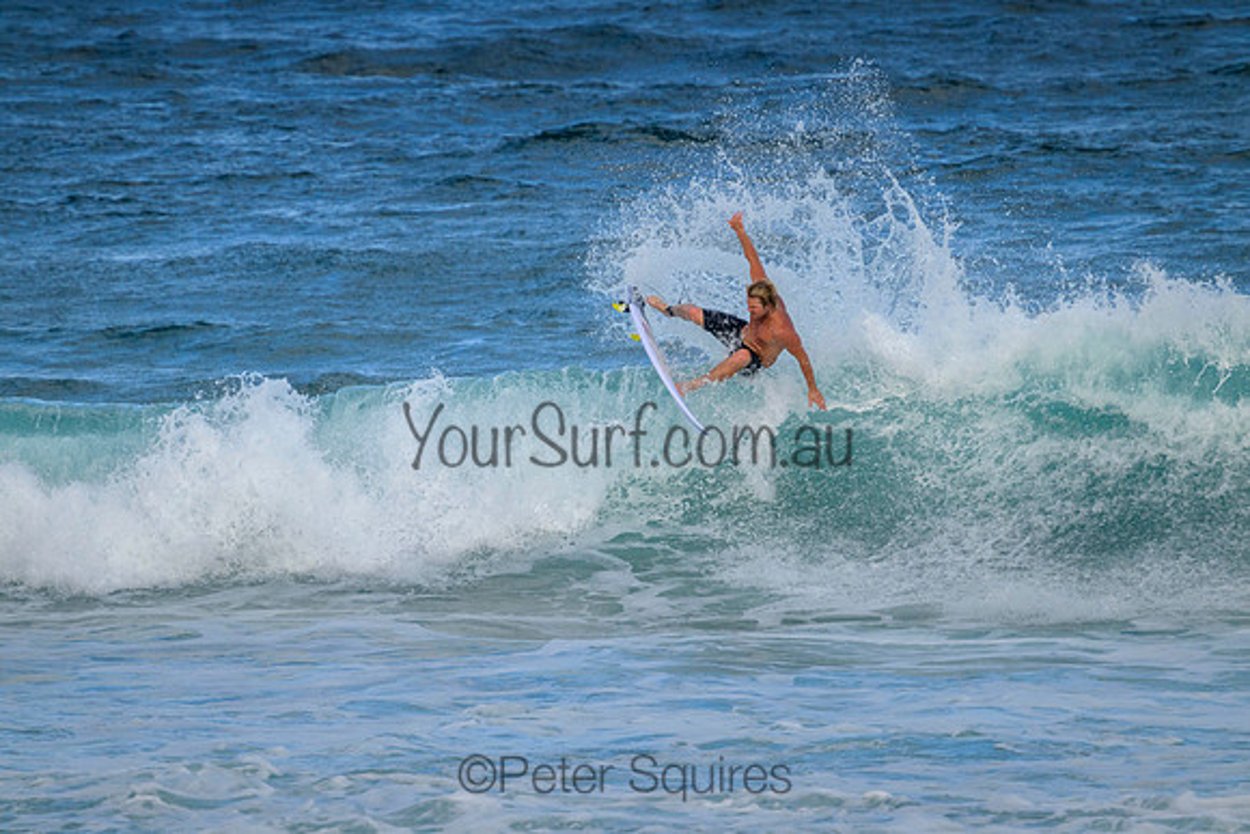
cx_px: 625
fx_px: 27783
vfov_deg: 1.7
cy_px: 417
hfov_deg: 2.6
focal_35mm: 800
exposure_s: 1/1600
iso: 1250
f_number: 11
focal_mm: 800
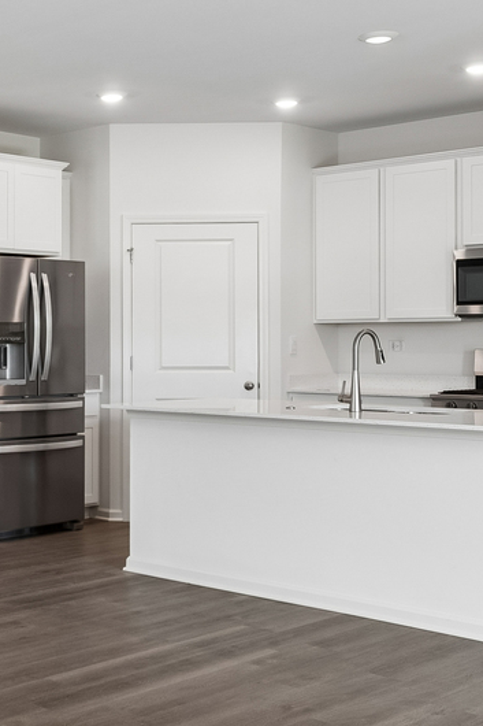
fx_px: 1108
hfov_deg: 23.4
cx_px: -14
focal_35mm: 55
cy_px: 367
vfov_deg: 36.3
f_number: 8
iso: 250
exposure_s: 1/25
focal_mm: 12
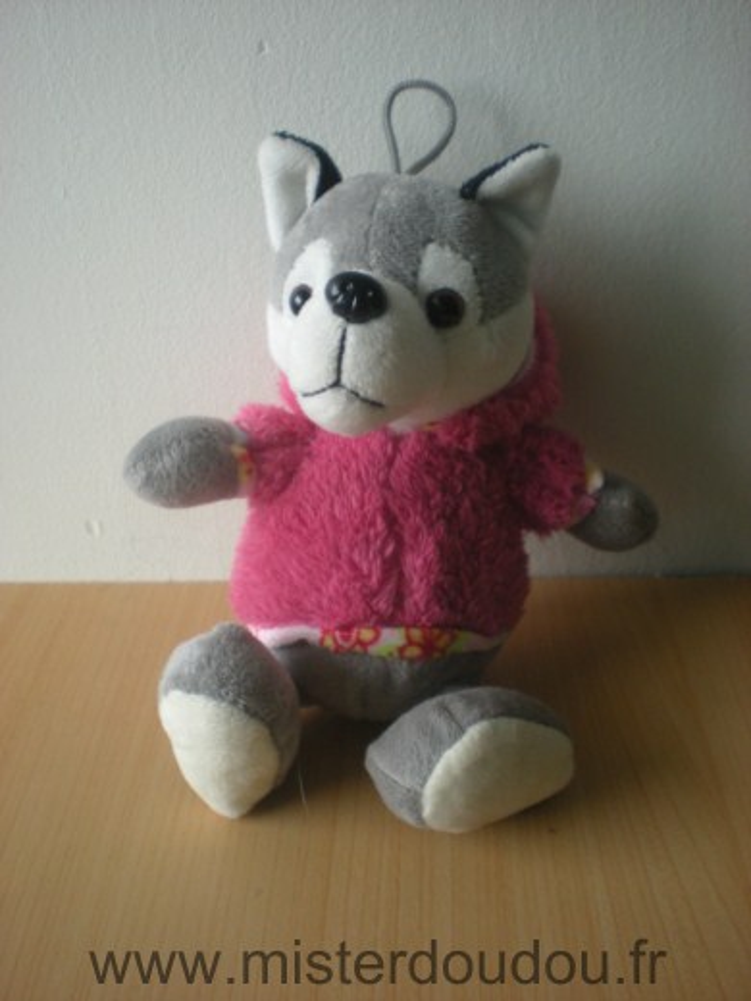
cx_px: 376
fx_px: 1099
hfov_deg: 37.7
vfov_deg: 49.0
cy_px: 500
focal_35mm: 38
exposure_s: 1/58
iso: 140
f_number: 3.1
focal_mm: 6.3
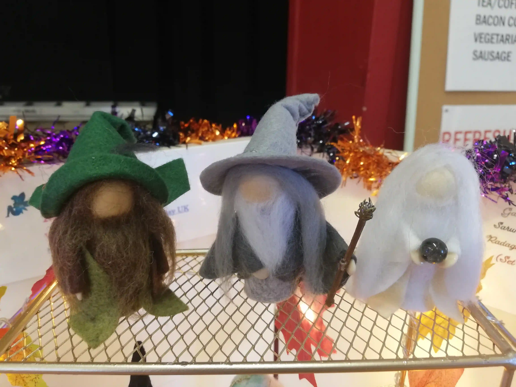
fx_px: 388
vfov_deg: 53.1
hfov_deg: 67.3
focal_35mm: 26
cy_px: 194
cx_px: 258
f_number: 2.2
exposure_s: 1/25
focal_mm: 3.81
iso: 320
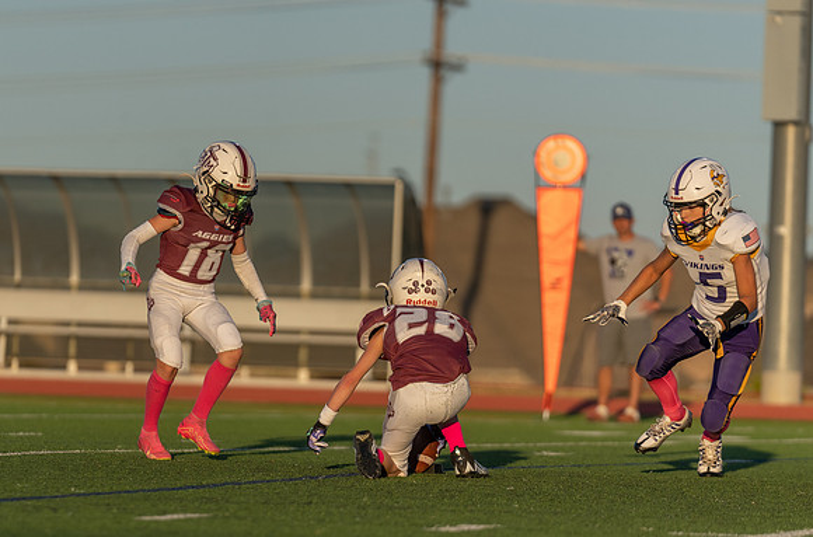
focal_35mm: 309
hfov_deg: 6.7
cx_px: 273
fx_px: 6947
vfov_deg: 4.4
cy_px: 335
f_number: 2.8
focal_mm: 200
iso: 250
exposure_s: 1/3200
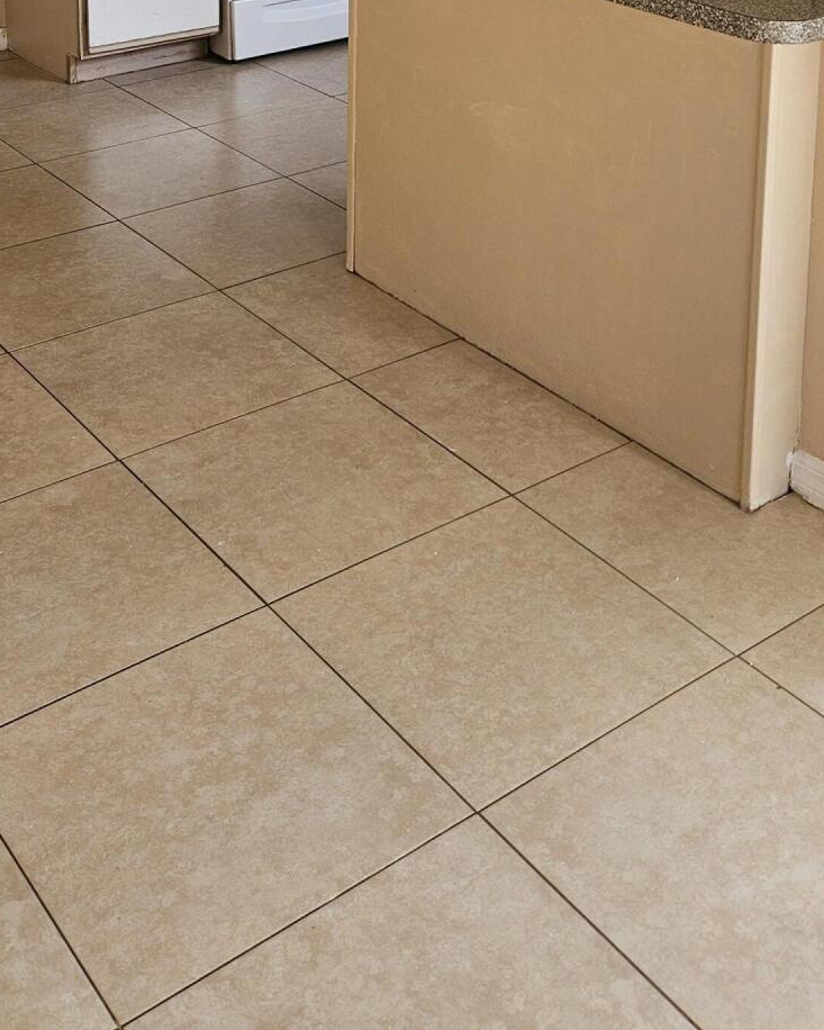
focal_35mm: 49
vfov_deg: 33.4
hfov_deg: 30.8
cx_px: 414
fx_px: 1493
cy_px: -91
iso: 40
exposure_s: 1/120
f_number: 1.8
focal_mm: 5.4
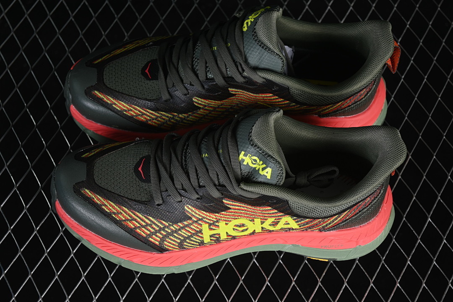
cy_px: 151
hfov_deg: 27.0
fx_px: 944
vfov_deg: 18.2
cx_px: 226
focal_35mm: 75
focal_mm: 50
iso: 160
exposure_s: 1/50
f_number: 6.3
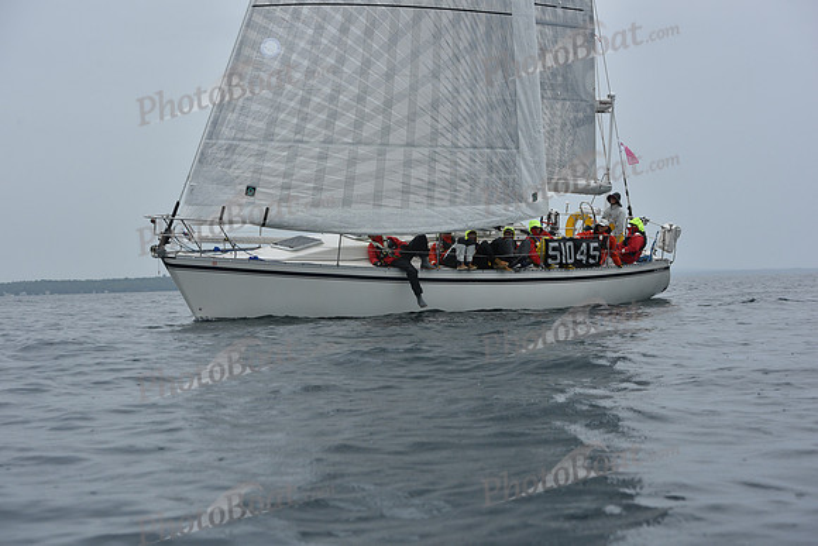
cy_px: 273
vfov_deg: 19.5
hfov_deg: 28.8
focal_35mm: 70
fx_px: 1591
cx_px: 409
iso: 250
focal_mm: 70
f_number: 7.1
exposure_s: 1/800
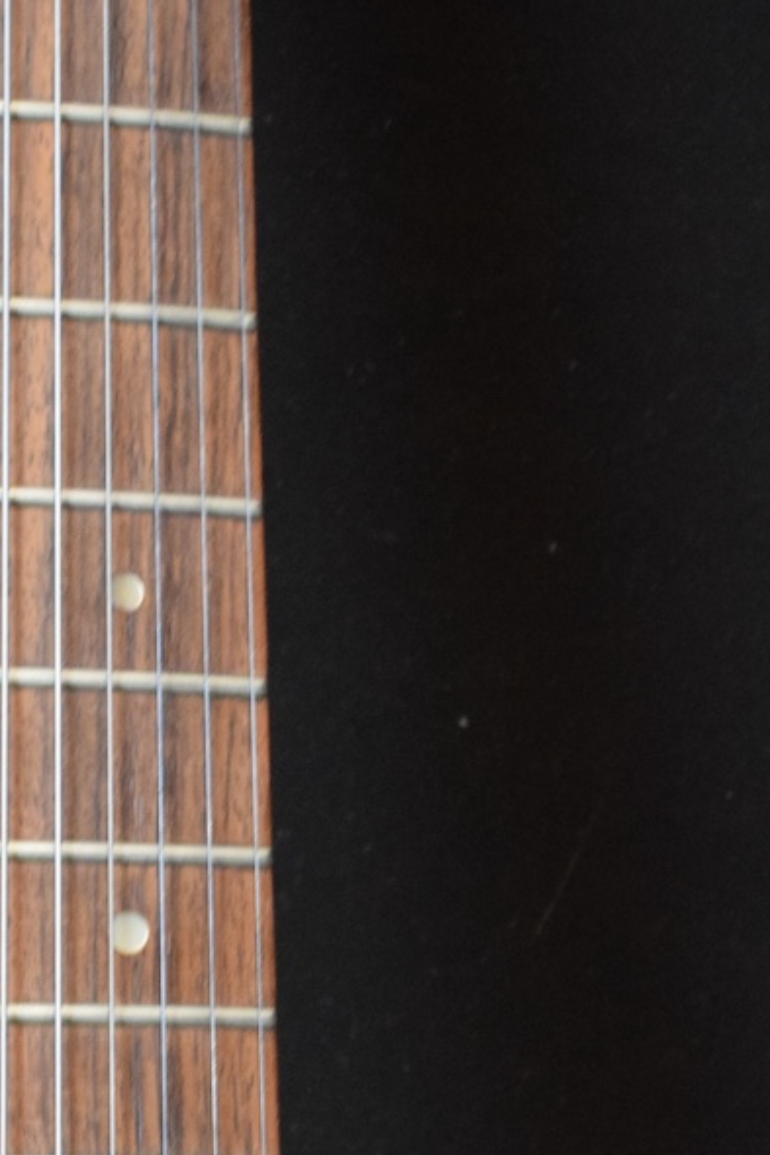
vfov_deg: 14.0
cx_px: 214
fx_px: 4654
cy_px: 1122
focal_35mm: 145
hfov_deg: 9.4
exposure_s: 1/30
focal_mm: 38
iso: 3200
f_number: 4.8
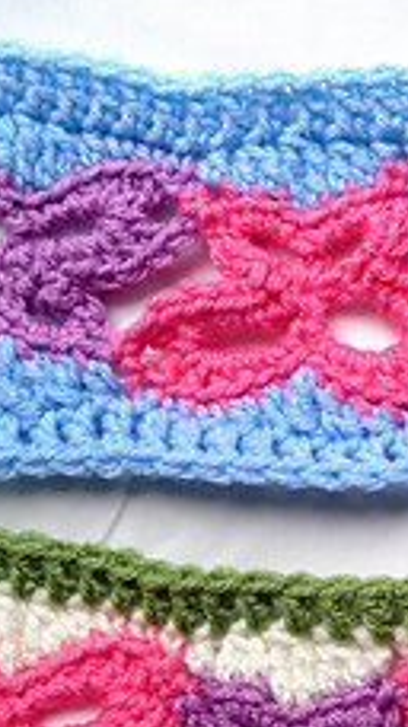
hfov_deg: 14.7
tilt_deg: -82.7
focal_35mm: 79
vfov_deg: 26.5
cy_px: 560
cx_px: 497
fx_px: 1522
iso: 50
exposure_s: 1/140
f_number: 2.4
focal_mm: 4.12
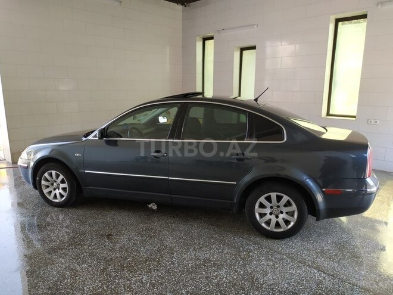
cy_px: 148
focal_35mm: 24
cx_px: 196
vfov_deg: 56.8
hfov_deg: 71.6
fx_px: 272
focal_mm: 3.94
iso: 250
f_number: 1.9
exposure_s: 1/166
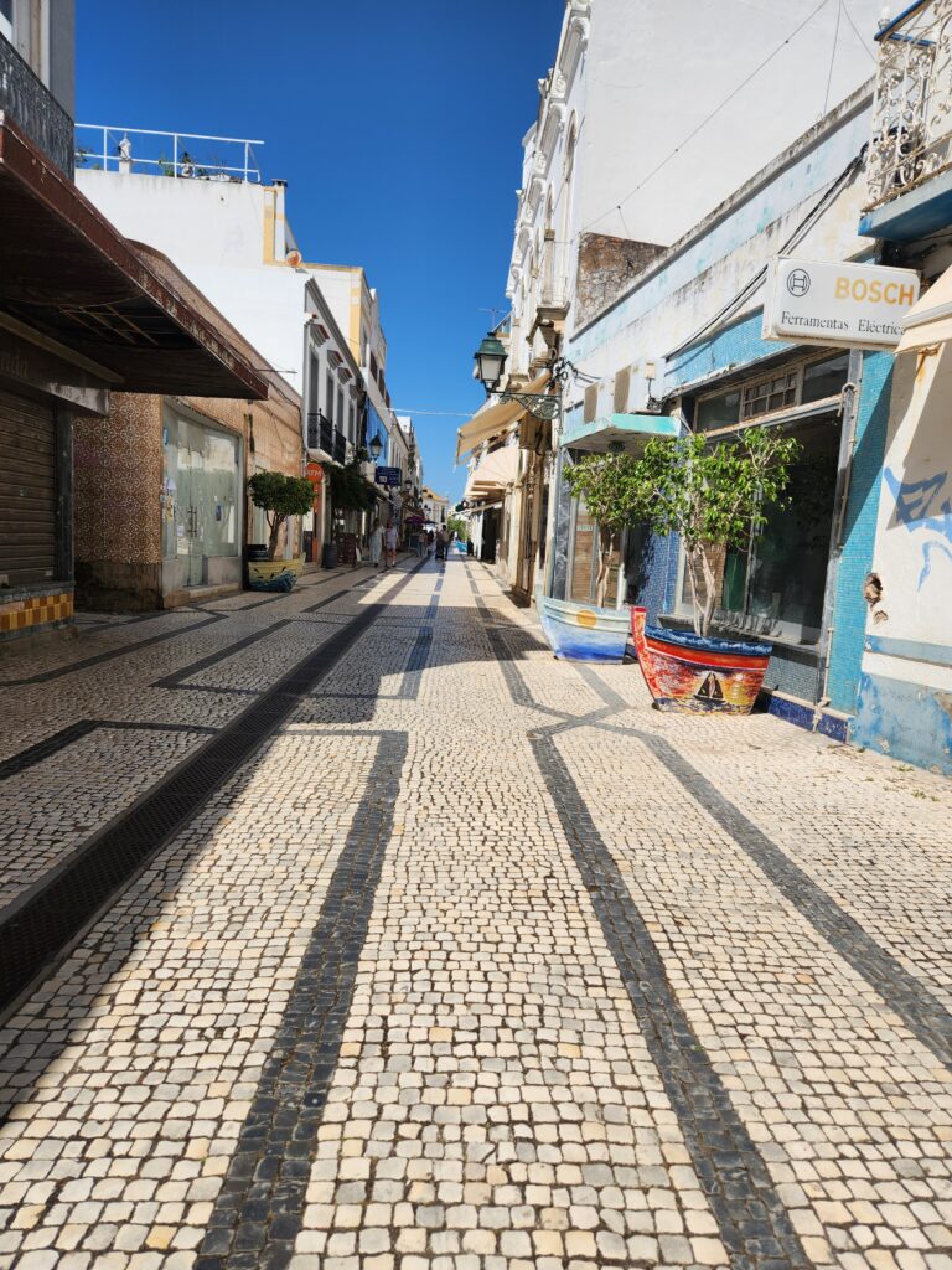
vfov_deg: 73.9
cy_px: 635
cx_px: 476
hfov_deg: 58.9
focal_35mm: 23
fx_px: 843
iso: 20
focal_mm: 5.4
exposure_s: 1/3050
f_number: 1.8
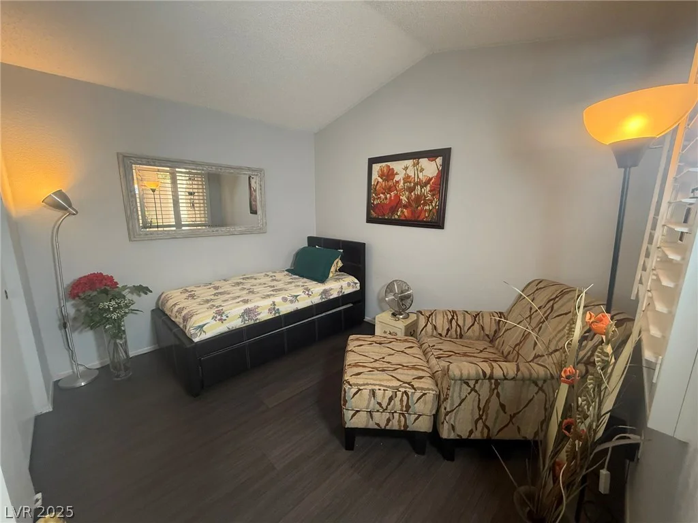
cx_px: 349
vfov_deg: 85.7
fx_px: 282
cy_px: 262
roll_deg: -0.2
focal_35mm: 14
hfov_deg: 102.1
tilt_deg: -11.0
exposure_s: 1/60
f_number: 2.2
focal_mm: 2.22
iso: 320
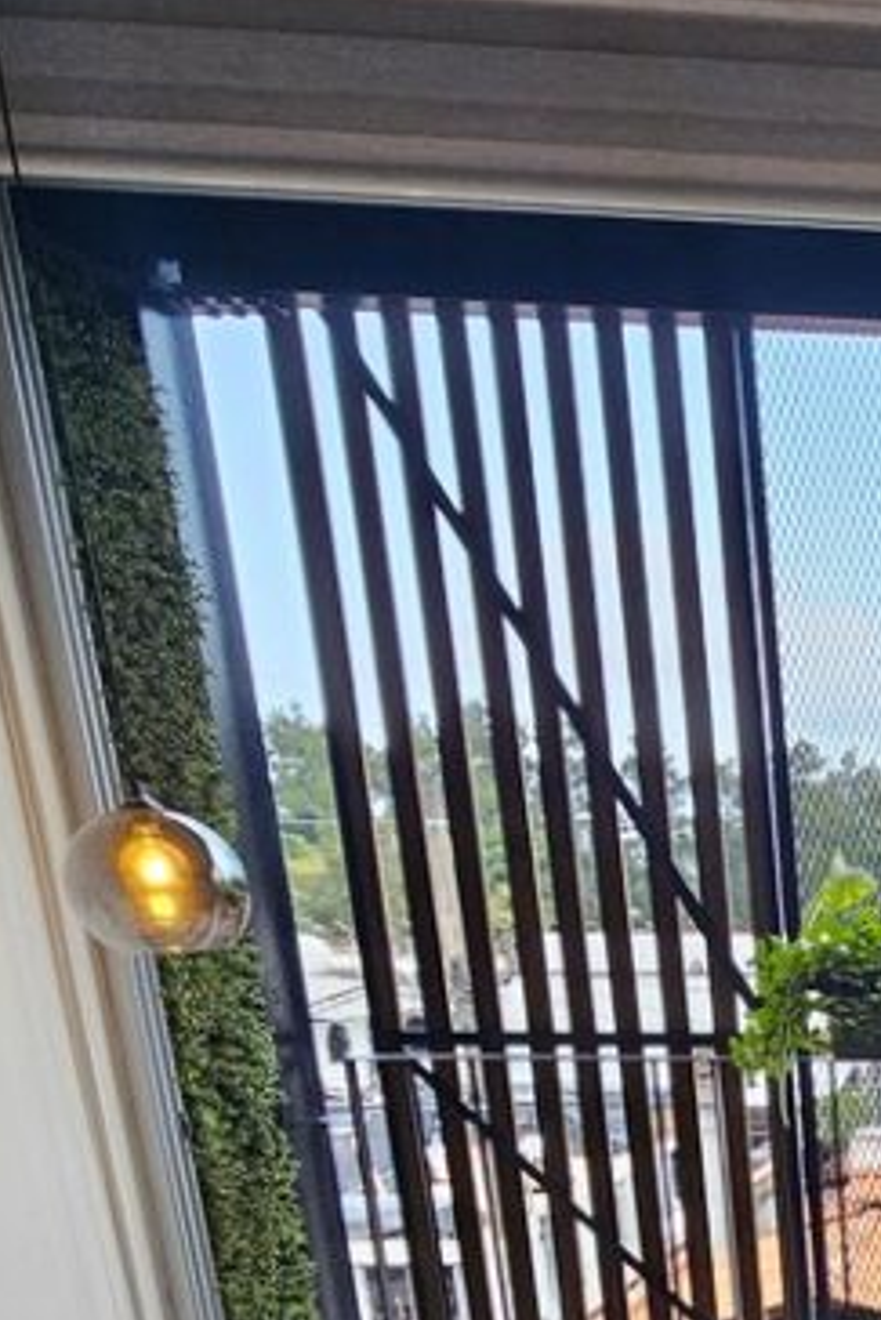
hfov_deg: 26.8
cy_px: 1356
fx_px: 1393
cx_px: 1265
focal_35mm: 38
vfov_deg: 42.7
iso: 80
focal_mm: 2.2
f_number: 2.2
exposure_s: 1/60
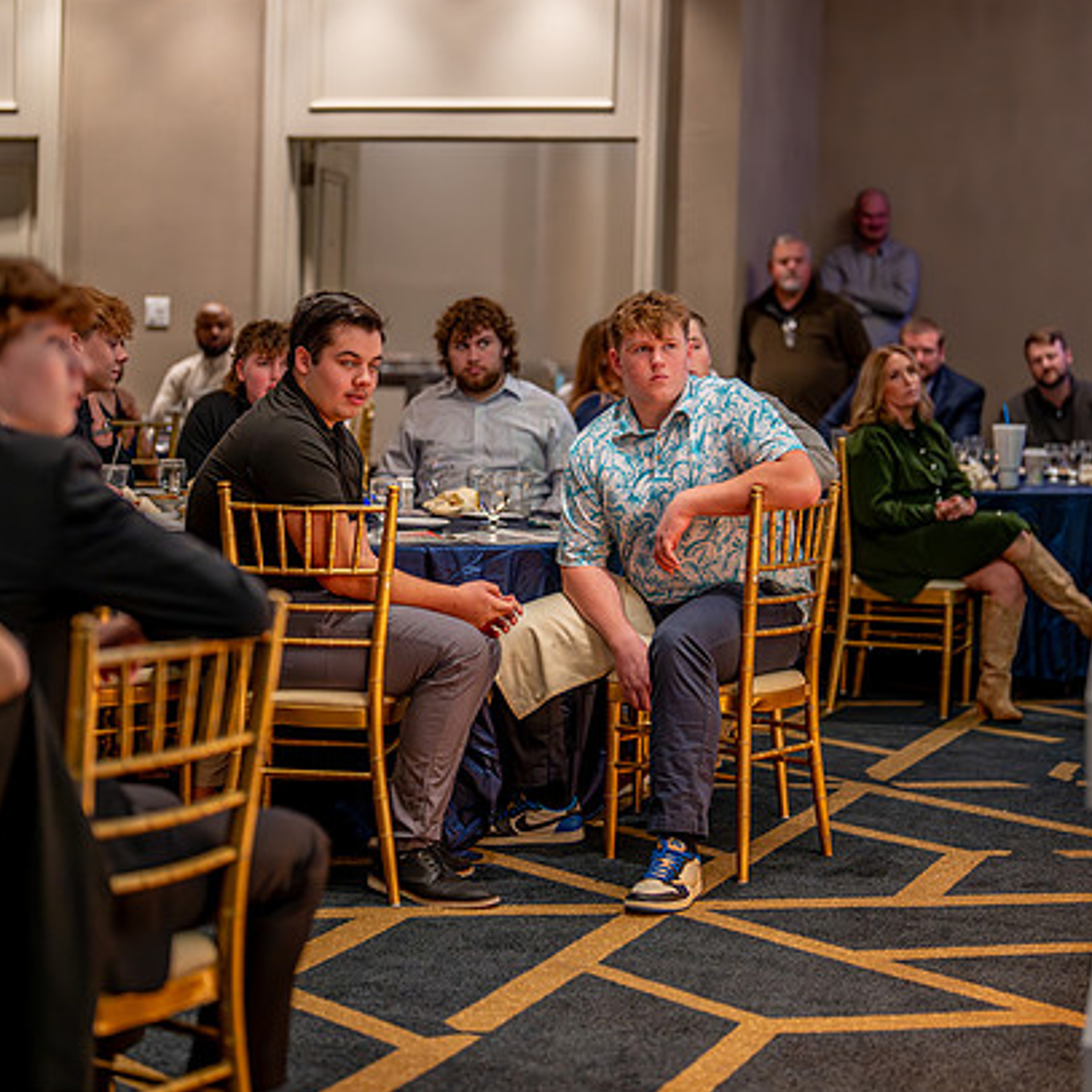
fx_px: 2748
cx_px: 632
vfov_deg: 22.5
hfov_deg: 22.5
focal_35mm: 77
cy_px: 453
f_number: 1.2
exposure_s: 1/400
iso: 1600
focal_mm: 50
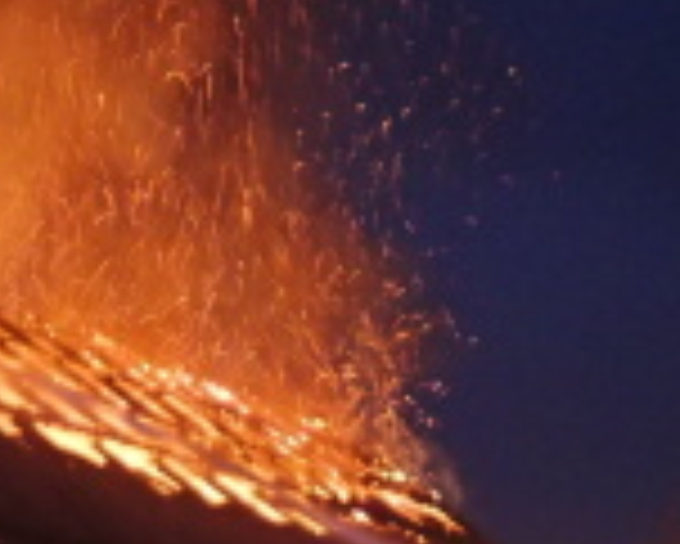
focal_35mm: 81
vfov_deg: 18.2
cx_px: 194
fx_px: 1631
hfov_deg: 23.4
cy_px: 618
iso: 800
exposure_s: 1/13
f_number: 2
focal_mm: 4.5
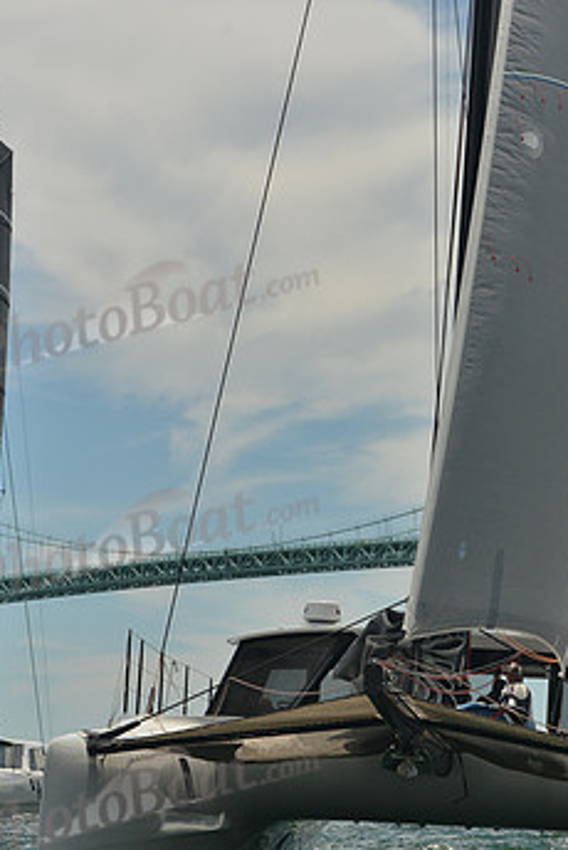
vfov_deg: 17.2
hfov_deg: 11.6
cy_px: 635
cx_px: 448
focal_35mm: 118
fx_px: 2787
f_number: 6.3
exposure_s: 1/1000
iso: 400
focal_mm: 70
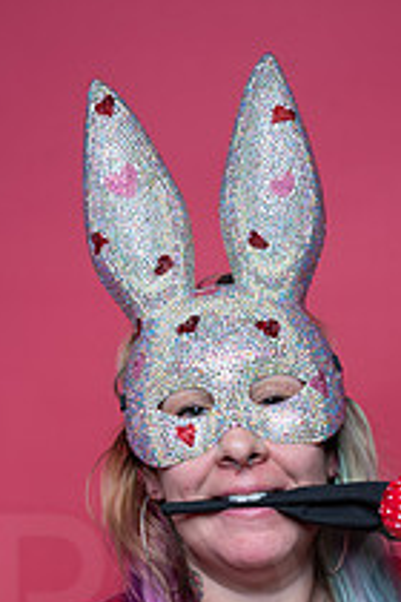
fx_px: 1253
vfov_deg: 25.7
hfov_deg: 18.2
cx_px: 246
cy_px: 591
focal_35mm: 75
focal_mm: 35
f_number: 8
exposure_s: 1/160
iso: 100
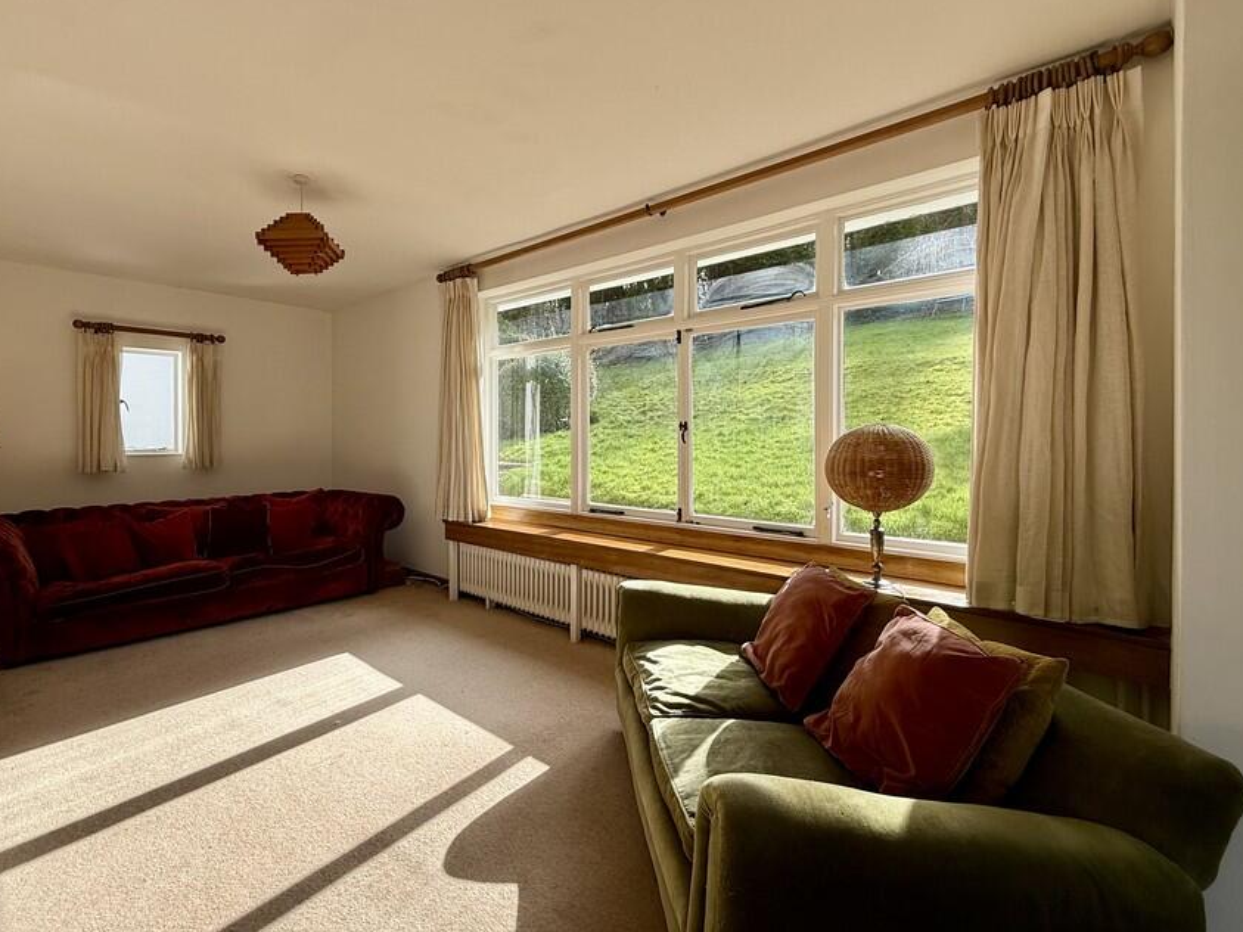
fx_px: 610
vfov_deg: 74.6
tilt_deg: -0.1
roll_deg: +0.2
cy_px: 439
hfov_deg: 90.1
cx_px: 509
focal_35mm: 17
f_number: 2.2
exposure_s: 1/455
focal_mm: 2.22
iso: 50
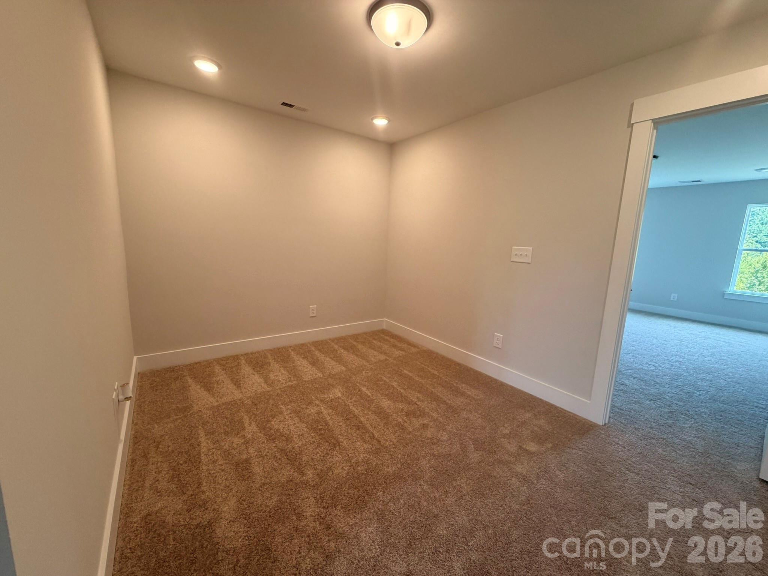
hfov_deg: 102.1
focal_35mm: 14
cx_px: 384
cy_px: 288
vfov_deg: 85.7
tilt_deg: -10.1
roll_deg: -3.5
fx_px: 311
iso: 160
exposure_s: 1/120
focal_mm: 2.22
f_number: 2.2
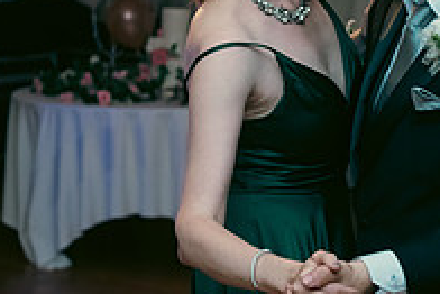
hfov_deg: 14.4
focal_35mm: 142
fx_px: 1737
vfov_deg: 9.7
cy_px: 136
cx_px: 299
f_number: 3.5
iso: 800
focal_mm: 48
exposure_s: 1/160
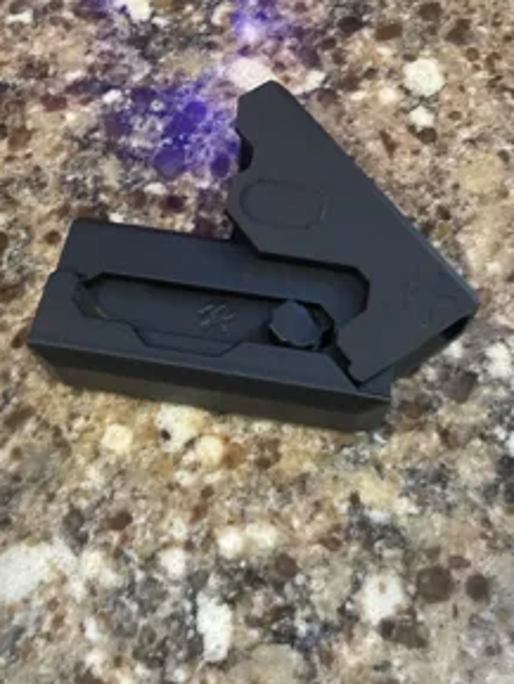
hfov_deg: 39.7
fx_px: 712
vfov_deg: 51.2
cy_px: 291
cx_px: 253
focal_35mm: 36
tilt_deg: -63.6
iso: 500
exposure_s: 1/60
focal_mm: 4.2
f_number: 1.6
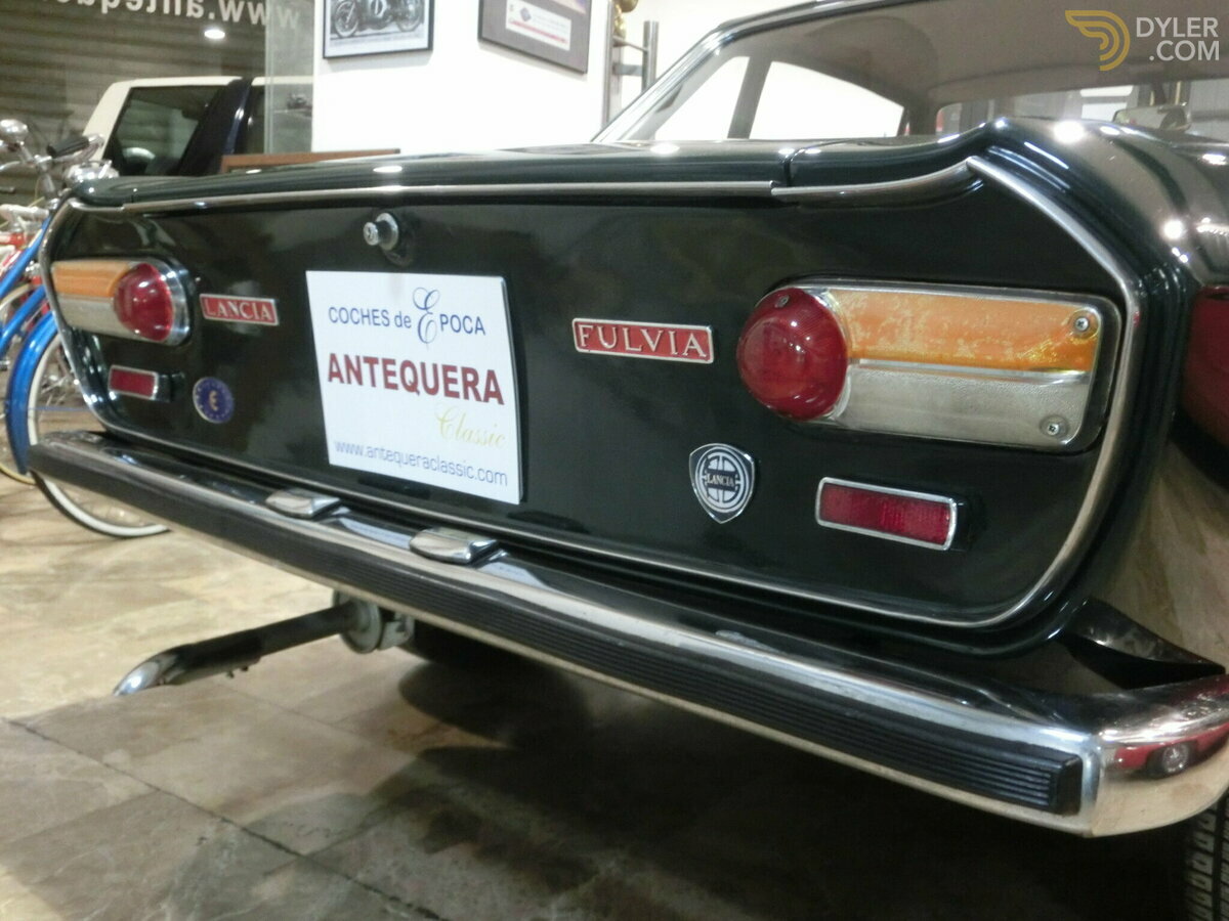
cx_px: 614
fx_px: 1065
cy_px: 460
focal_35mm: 30
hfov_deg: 60.0
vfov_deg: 46.8
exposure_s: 1/8
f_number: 3.5
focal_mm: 5.36
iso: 800
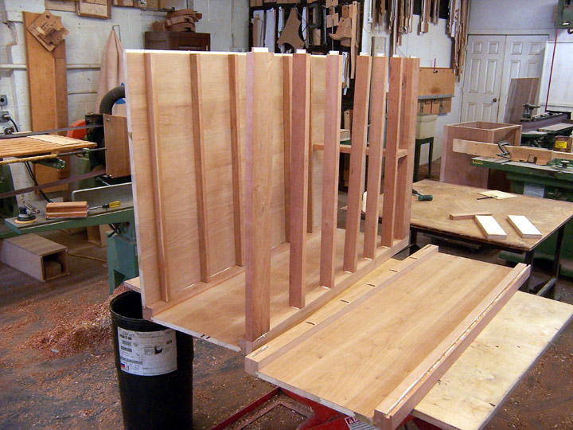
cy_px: 215
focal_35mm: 33
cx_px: 286
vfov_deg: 42.9
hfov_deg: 55.4
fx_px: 546
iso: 140
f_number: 3.4
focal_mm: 5.5
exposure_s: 1/20
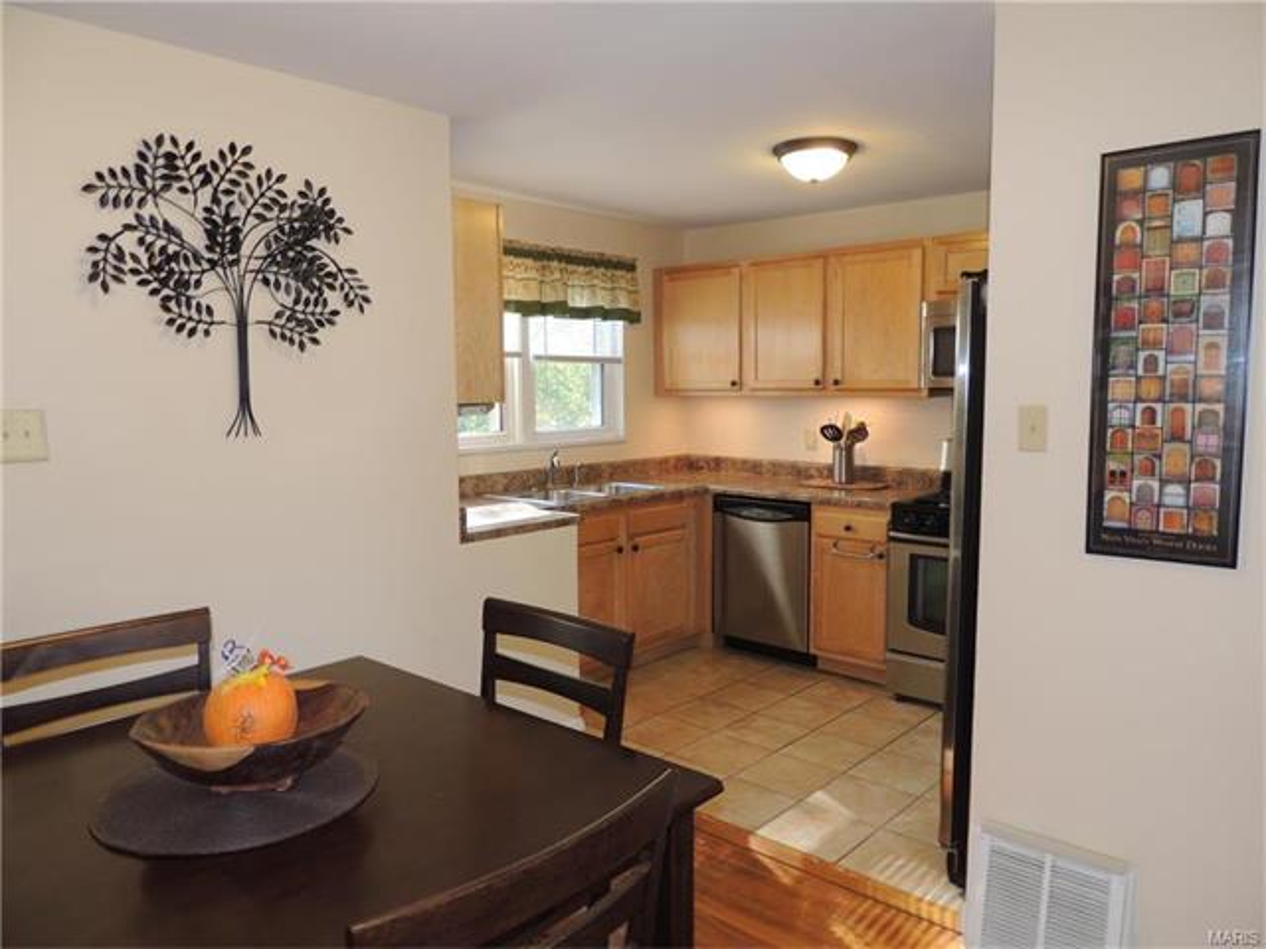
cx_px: 633
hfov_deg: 71.6
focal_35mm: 24
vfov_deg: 56.8
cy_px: 474
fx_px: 878
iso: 160
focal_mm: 4.3
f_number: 3
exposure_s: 1/40
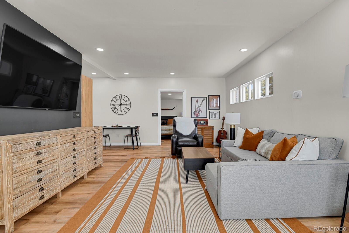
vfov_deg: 70.4
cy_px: 116
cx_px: 174
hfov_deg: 93.3
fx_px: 165
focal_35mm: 17
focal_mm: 17
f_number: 8
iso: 4500
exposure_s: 1/20
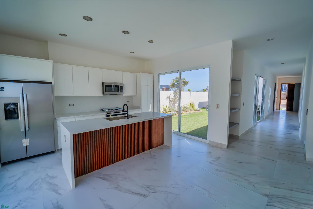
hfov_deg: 104.3
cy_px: 104
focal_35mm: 14
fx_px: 122
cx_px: 156
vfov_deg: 81.2
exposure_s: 1/350
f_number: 4
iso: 50
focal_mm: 14
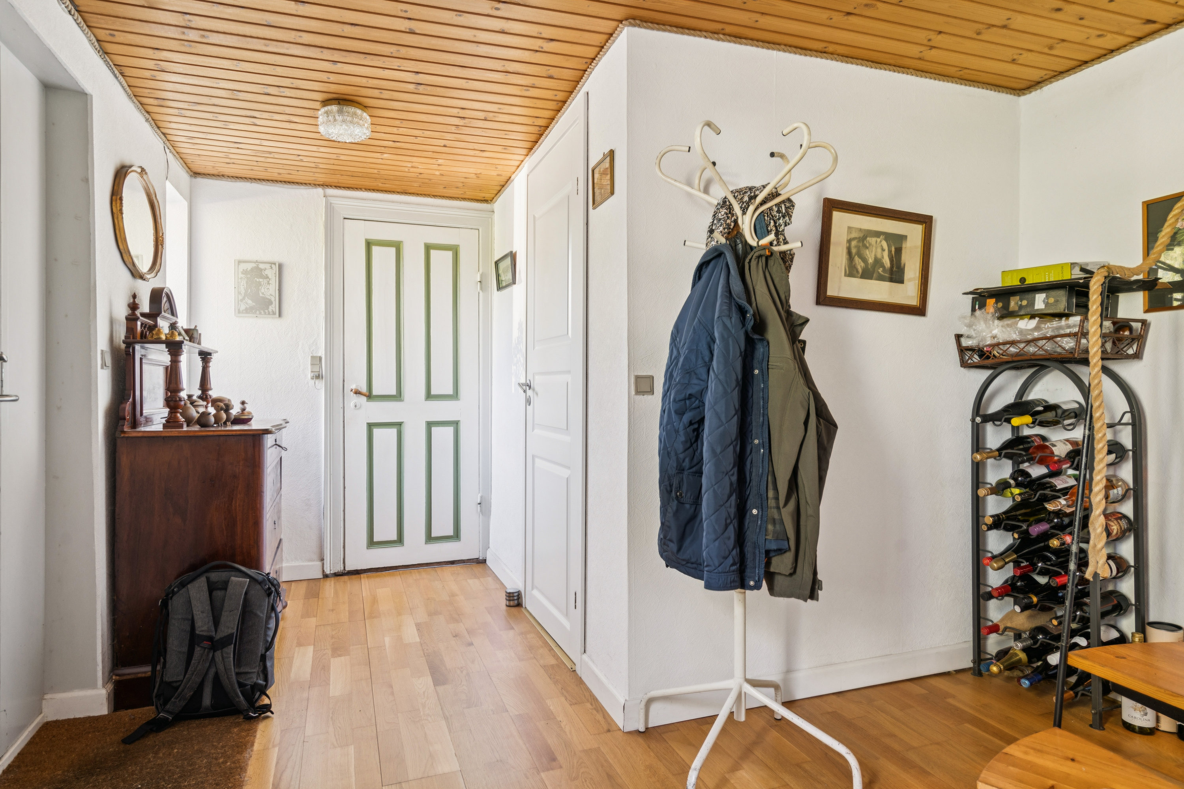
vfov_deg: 61.9
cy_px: 394
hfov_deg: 84.0
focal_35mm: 20
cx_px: 592
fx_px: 658
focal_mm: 20
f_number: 7.1
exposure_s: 1/10
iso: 800
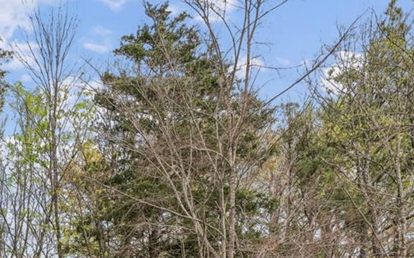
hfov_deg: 26.8
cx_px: -122
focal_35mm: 65
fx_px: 731
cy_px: 429
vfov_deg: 17.3
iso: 100
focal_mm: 16.2
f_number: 9
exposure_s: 1/50
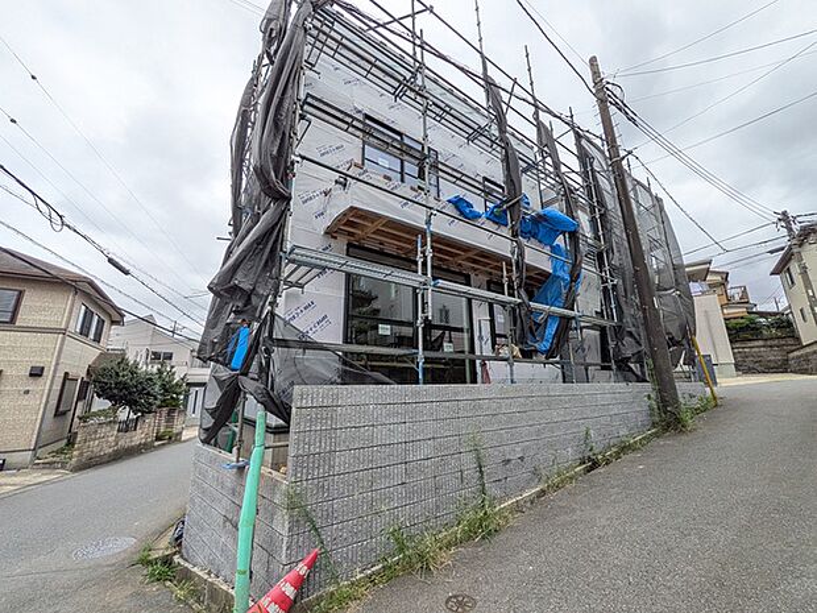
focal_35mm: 14
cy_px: 306
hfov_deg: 102.1
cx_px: 408
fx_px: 330
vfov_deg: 85.7
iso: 51
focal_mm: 1.83
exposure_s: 1/1024
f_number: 2.2
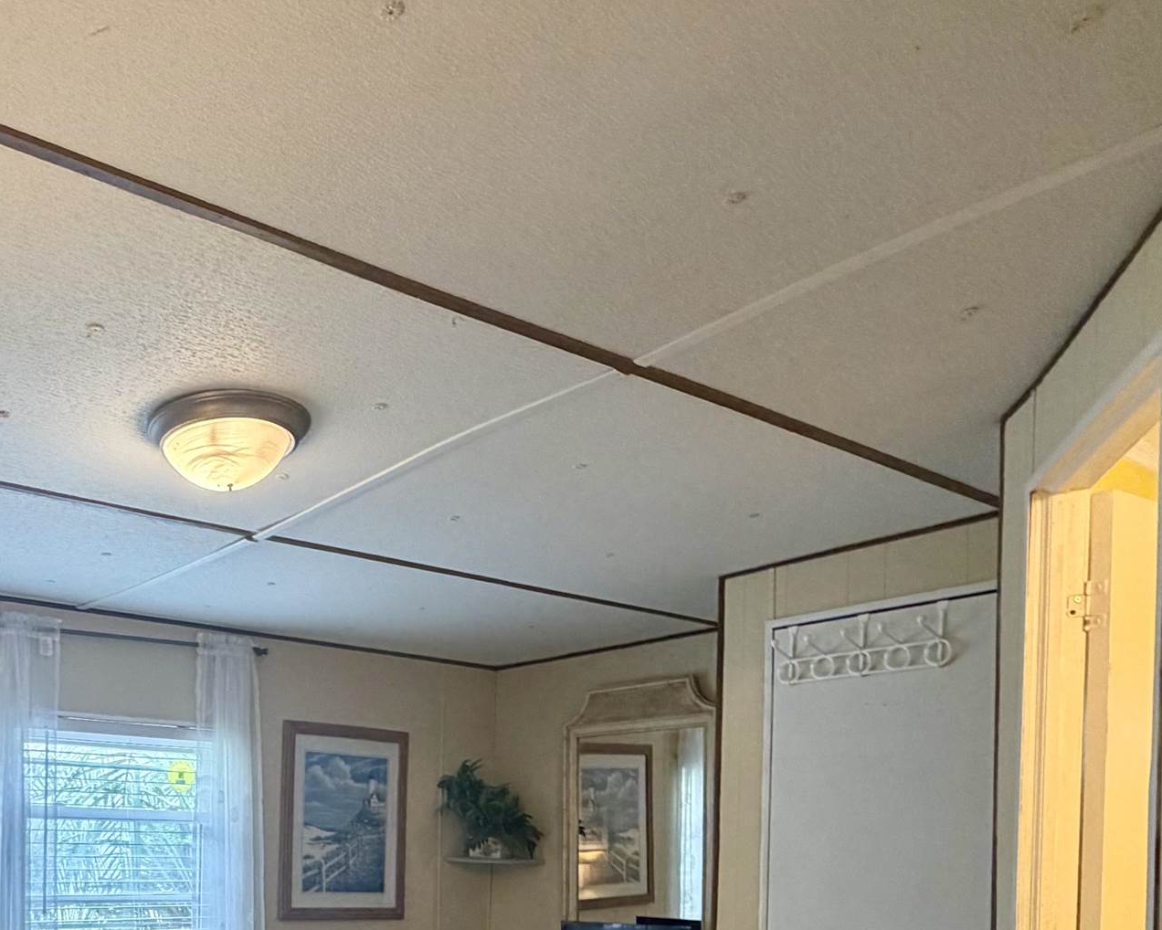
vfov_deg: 40.6
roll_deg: -0.9
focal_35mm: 33
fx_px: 1135
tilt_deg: -1.3
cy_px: 862
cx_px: 232
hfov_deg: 50.9
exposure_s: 1/120
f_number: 2.2
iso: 200
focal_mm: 2.22
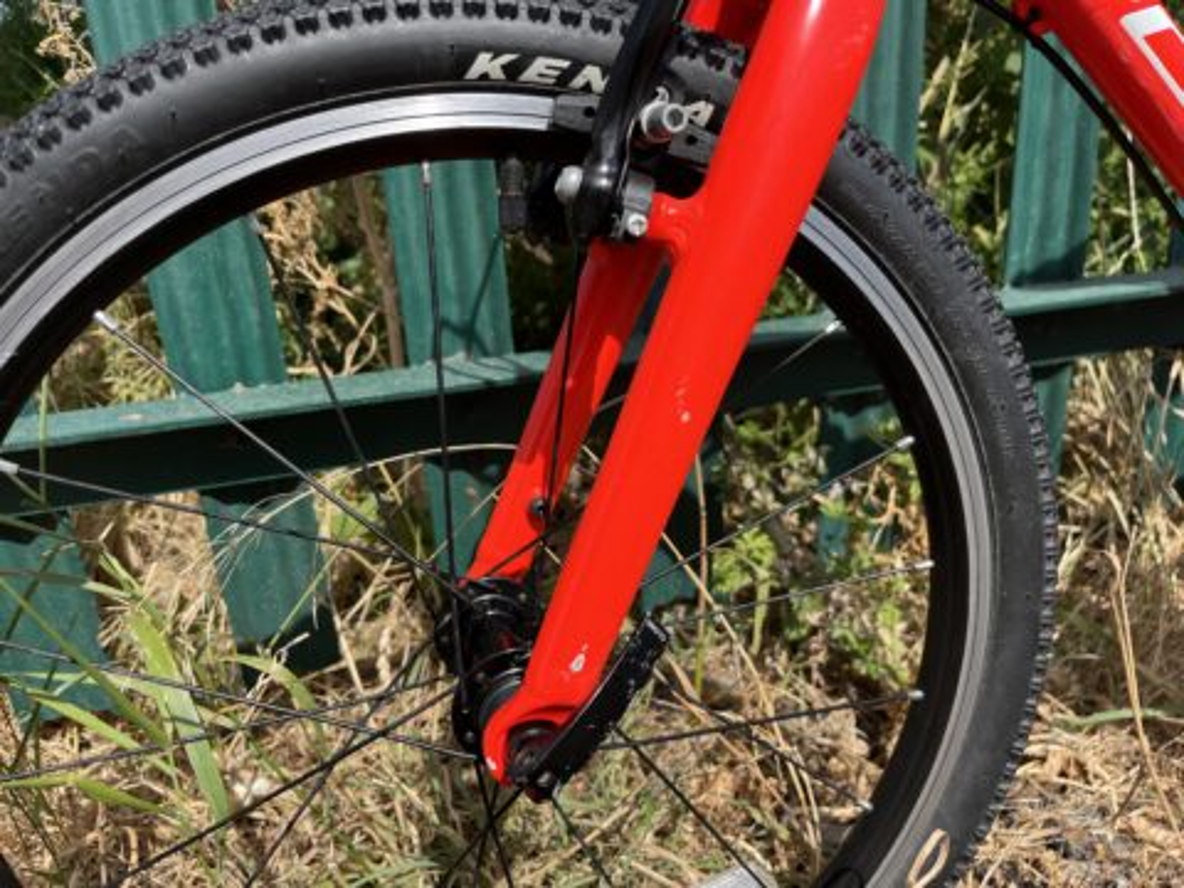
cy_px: 444
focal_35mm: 26
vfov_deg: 53.1
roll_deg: +5.8
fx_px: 889
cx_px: 592
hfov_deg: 67.3
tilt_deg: -20.9
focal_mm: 5.1
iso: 50
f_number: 1.6
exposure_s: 1/1458
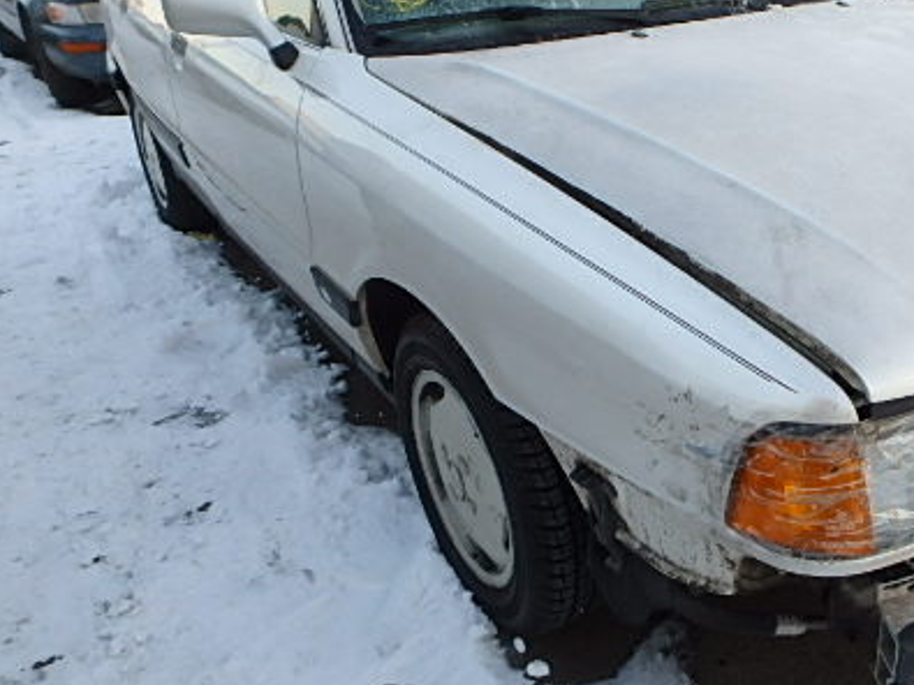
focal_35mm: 34
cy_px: 319
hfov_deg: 51.7
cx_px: 683
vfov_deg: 41.8
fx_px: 897
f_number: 3.5
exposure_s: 1/60
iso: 125
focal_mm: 3.7
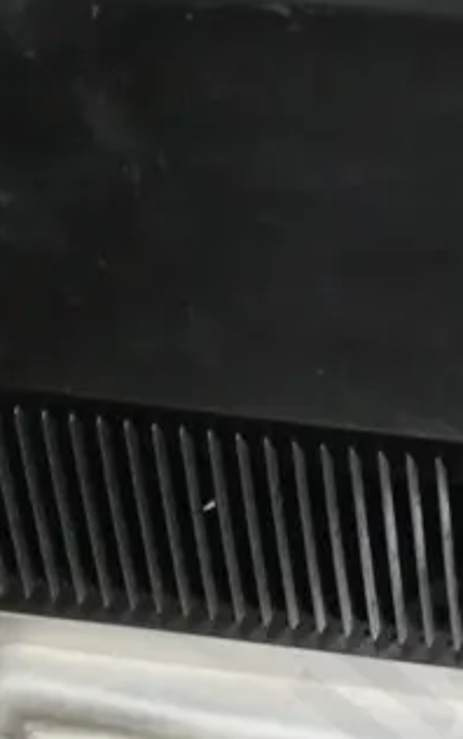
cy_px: 433
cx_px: 603
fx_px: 3184
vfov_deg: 13.2
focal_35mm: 158
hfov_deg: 8.2
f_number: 5.1
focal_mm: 23
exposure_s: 1/50
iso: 3200
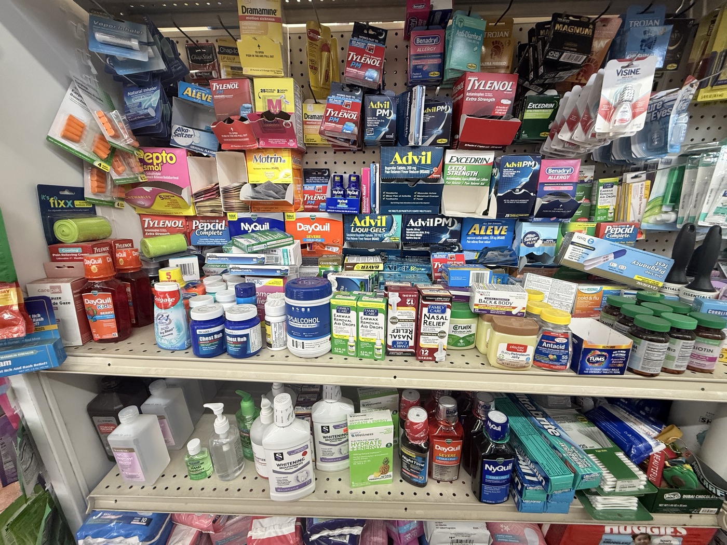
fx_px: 294
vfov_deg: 85.7
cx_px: 364
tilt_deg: -16.5
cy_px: 272
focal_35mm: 14
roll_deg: +0.0
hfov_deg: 102.1
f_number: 2.2
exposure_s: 1/120
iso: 200
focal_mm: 2.22
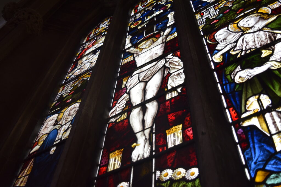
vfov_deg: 34.2
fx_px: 304
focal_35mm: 39
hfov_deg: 49.5
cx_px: 140
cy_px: 94
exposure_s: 1/60
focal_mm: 26
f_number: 4
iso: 720
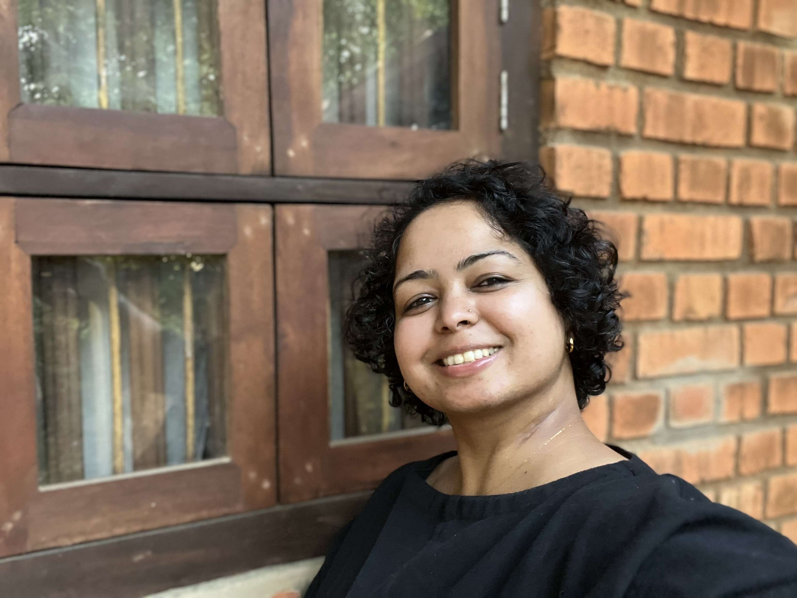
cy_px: 299
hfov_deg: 60.0
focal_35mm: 30
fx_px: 691
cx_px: 398
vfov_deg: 46.8
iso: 320
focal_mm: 2.71
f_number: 2.2
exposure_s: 1/60
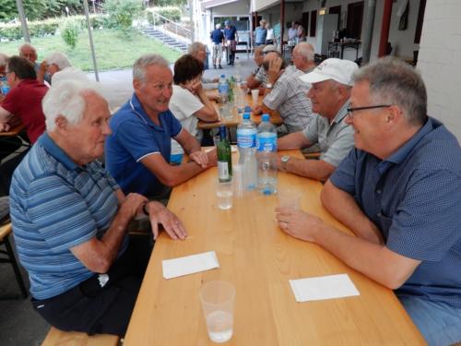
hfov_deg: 63.4
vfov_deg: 49.7
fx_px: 373
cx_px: 230
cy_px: 173
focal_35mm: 28
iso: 400
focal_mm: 5
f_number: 3.5
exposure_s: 1/8
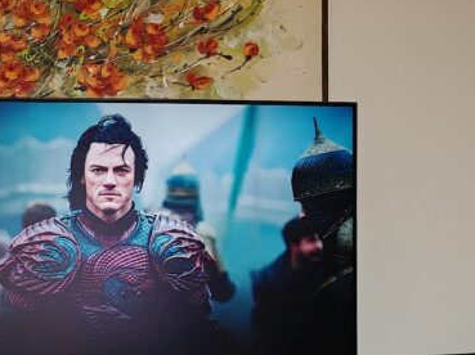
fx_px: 1028
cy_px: 333
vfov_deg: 19.2
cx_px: -89
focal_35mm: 75
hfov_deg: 23.8
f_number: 2
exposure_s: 1/340
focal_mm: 6.83
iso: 1250
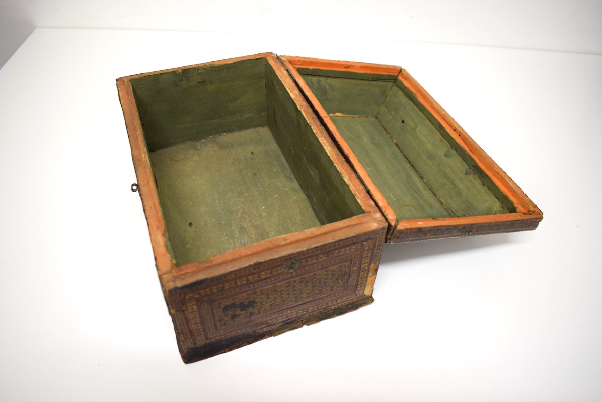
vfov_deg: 43.6
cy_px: 201
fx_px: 502
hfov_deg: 61.9
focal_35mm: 30
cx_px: 301
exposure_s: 1/60
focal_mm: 20
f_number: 4
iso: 640
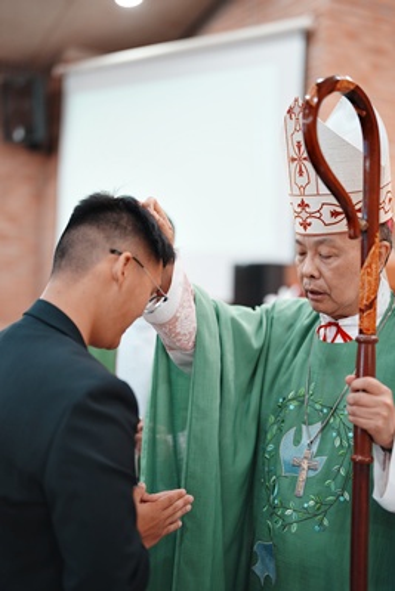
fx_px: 822
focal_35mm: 50
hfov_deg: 27.0
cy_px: 296
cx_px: 198
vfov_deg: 39.6
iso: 250
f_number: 1.2
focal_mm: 50
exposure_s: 1/125
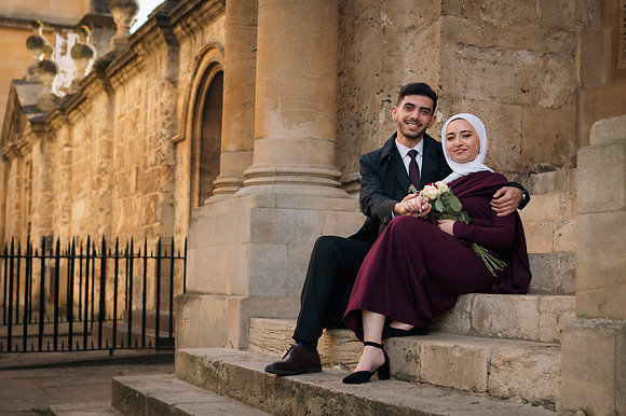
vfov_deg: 22.6
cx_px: 313
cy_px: 208
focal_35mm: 60
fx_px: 1043
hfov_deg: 33.4
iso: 200
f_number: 2.8
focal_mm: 40
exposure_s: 1/640
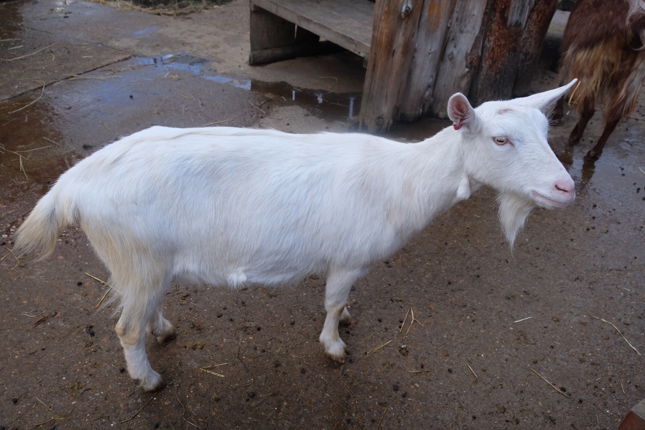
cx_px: 322
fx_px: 537
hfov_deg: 61.9
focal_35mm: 30
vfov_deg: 43.6
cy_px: 215
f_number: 5.6
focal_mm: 20.1
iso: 400
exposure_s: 1/210
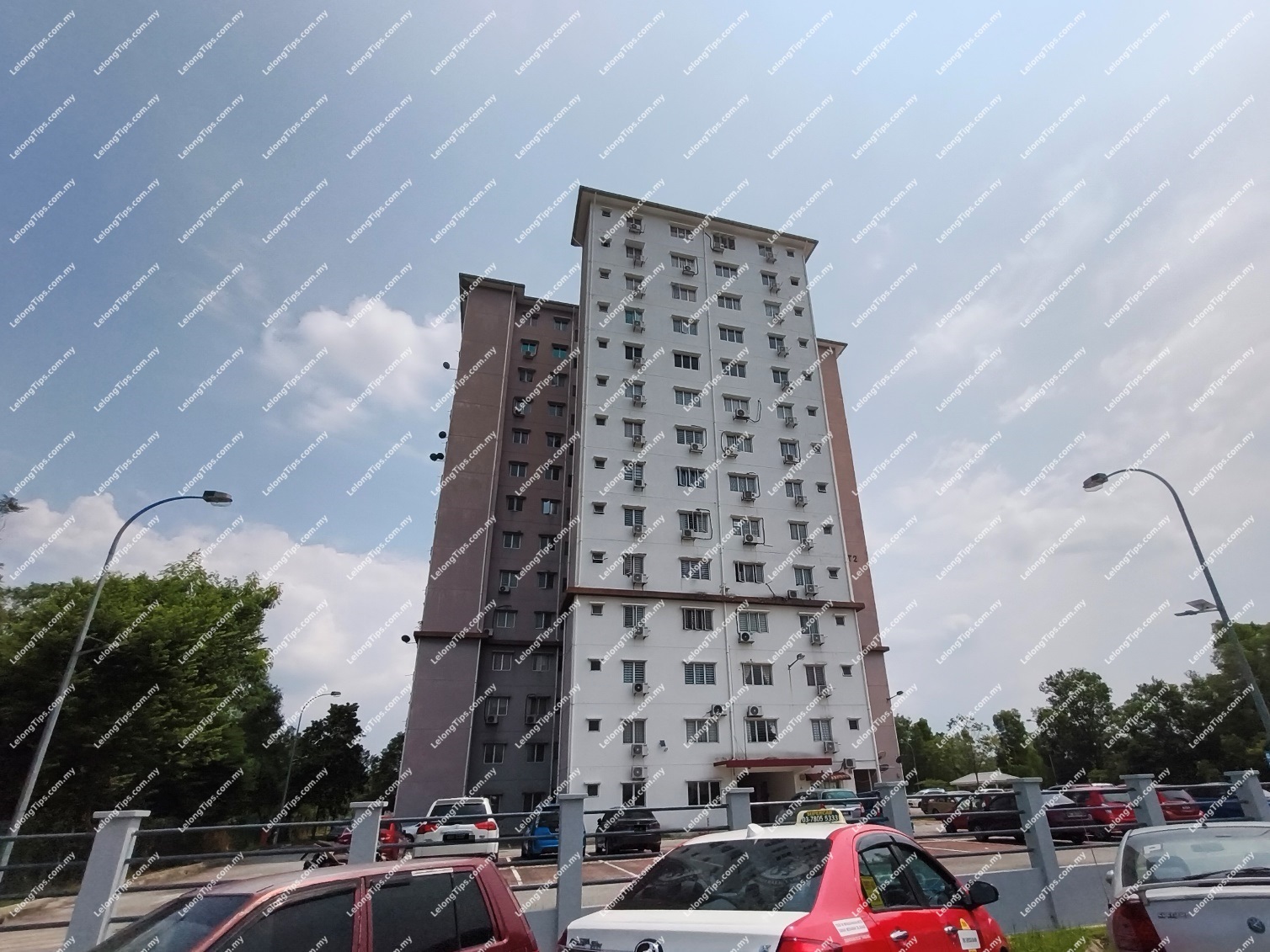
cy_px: 476
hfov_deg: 98.2
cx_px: 635
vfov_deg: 81.7
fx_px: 550
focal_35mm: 15
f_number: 2.2
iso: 50
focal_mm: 1.67
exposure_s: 1/6356
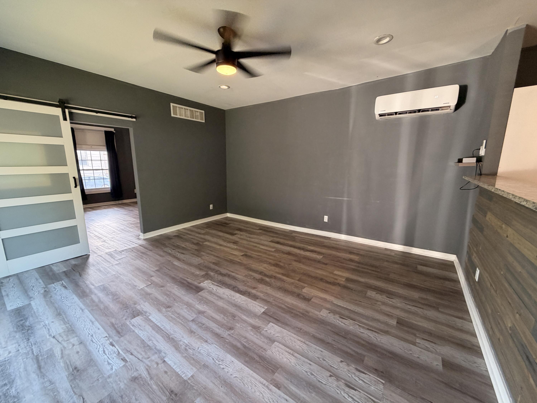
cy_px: 202
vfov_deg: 85.7
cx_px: 268
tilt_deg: -9.8
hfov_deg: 102.1
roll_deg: -1.3
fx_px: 217
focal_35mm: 14
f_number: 2.2
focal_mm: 2.22
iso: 200
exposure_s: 1/60
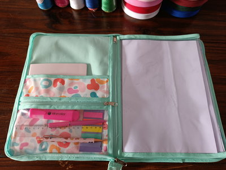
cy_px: 85
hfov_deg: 73.9
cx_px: 113
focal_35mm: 23
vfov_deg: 59.0
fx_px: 150
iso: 1728
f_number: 1.65
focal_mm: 6.11
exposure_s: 1/25
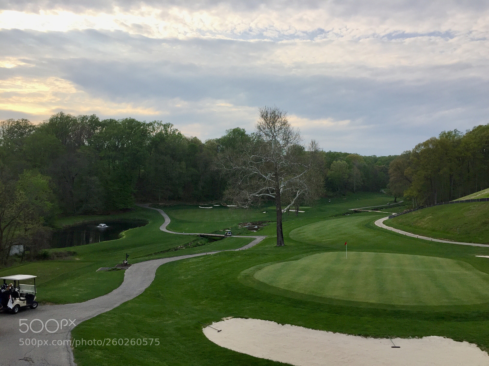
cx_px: 244
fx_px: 410
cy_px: 183
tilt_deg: +0.5
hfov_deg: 61.7
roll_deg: +0.1
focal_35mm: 29
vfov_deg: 48.2
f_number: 2.2
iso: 32
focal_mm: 4.15
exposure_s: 1/1130
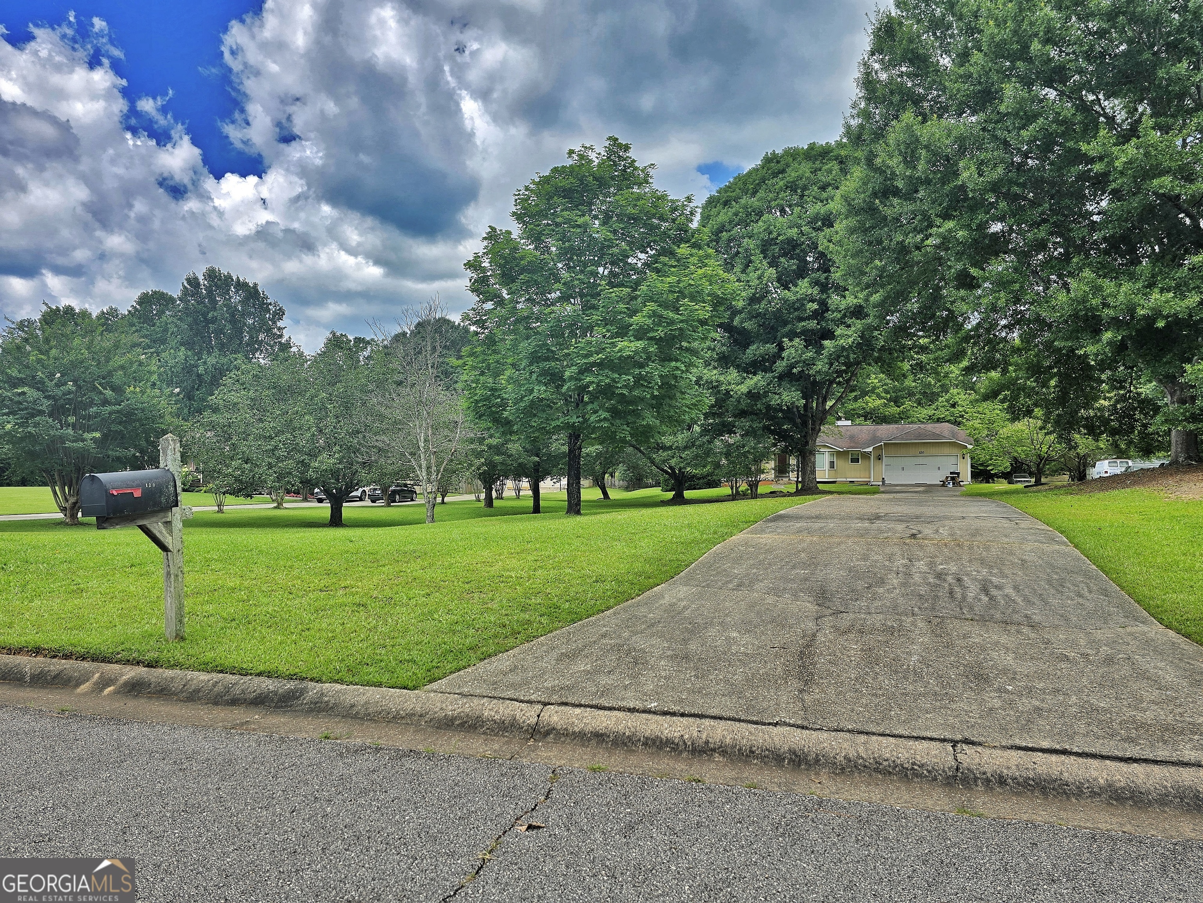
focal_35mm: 23
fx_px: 799
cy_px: 452
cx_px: 602
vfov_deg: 58.9
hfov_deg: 73.9
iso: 12
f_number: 1.7
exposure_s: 1/657
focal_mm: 6.3
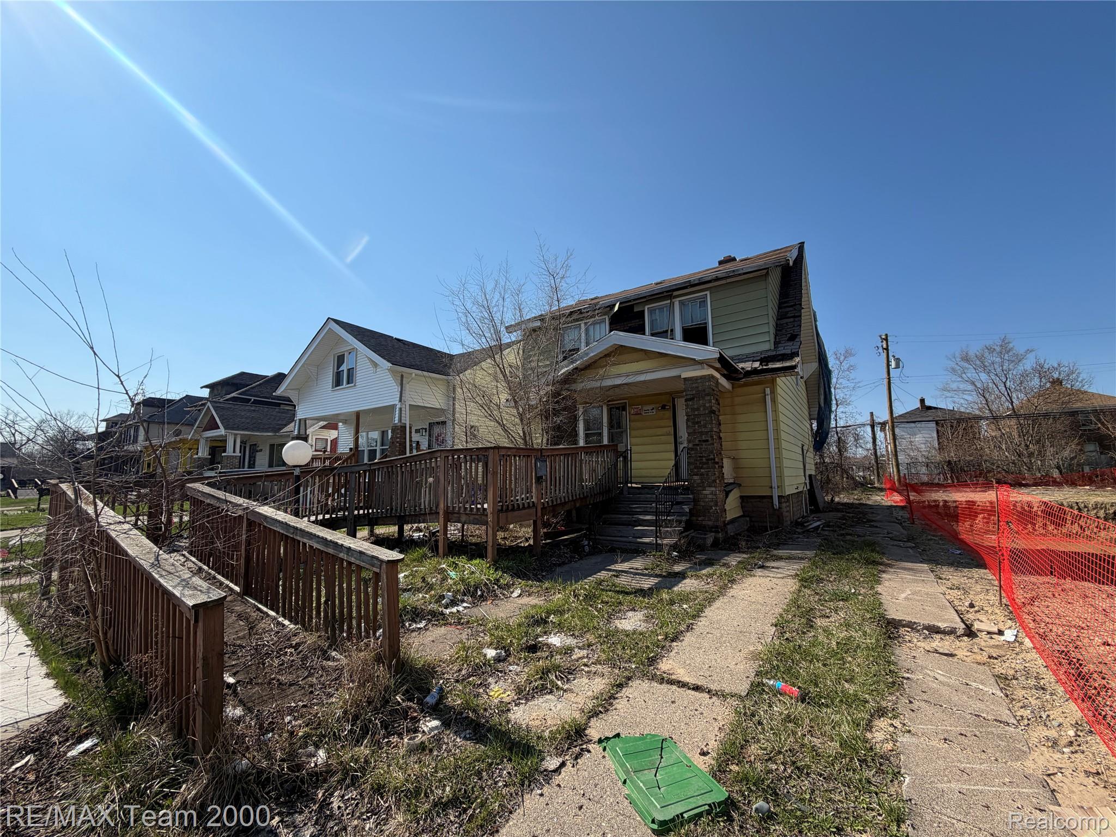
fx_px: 451
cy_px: 418
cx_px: 558
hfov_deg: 102.1
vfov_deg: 85.7
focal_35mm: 14
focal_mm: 2.22
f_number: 2.2
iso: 20
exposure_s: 1/1050
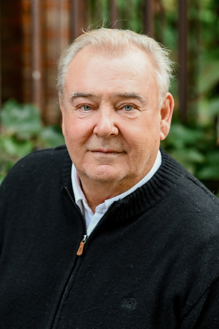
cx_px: 95
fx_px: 996
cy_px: 190
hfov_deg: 12.5
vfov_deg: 18.8
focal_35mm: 109
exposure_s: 1/500
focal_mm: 85
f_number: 2.8
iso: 500
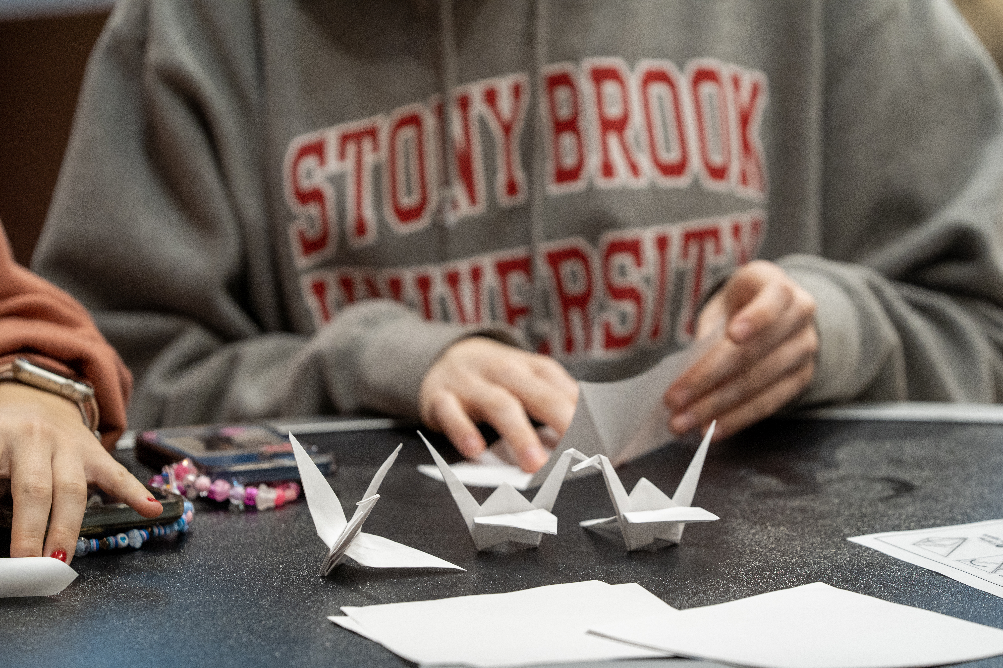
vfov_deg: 6.9
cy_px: 334
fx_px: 5572
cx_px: 502
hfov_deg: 10.3
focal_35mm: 200
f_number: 4.5
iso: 2500
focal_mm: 200
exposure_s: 1/160
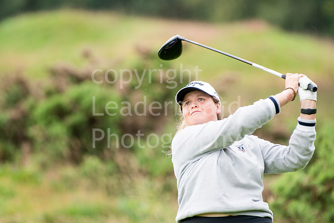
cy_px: 112
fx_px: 6960
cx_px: 167
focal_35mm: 750
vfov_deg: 1.8
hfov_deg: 2.7
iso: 1250
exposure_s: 1/1000
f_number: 5.6
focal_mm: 500
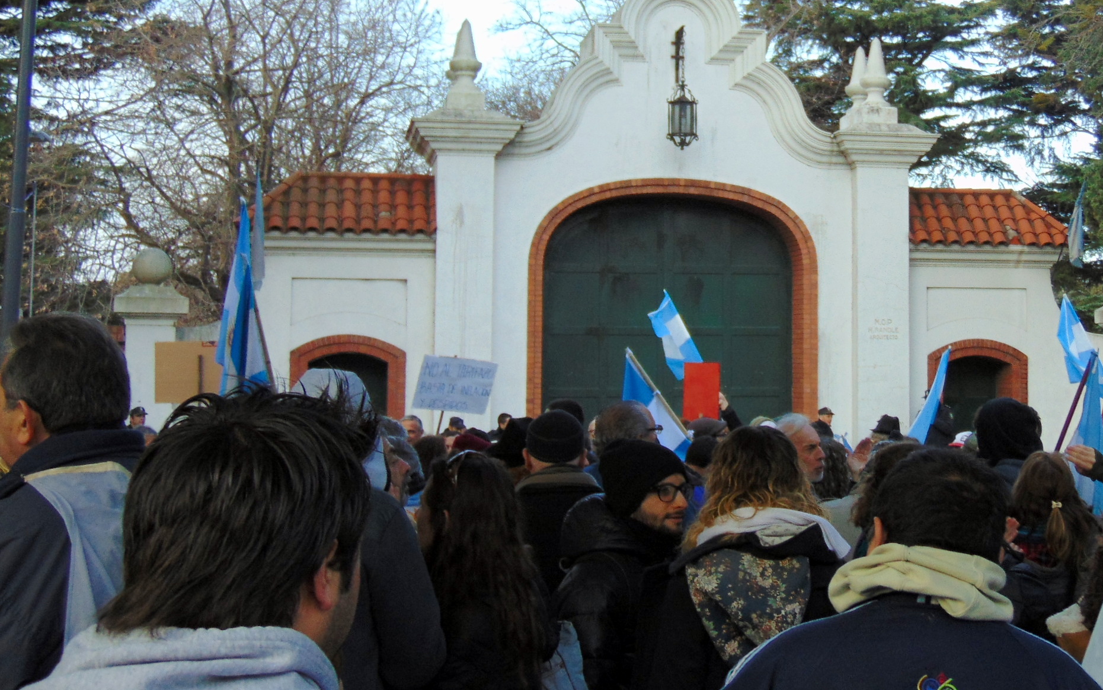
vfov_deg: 20.9
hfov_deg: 32.6
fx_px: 1864
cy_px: 234
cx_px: 759
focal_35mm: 62
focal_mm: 7.6
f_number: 3.3
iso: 80
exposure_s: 1/125
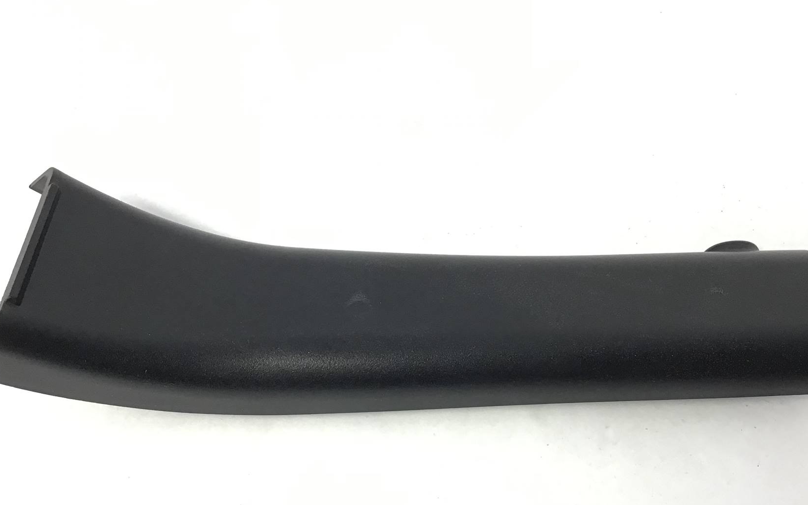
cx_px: 410
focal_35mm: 39
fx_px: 859
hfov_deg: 50.4
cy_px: 326
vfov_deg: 32.6
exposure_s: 1/30
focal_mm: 3.3
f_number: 2.4
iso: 40
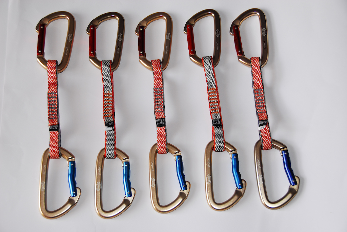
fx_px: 550
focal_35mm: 57
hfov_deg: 35.0
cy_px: 116
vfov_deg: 23.8
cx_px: 174
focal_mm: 38
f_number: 4.2
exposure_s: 1/45
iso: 200
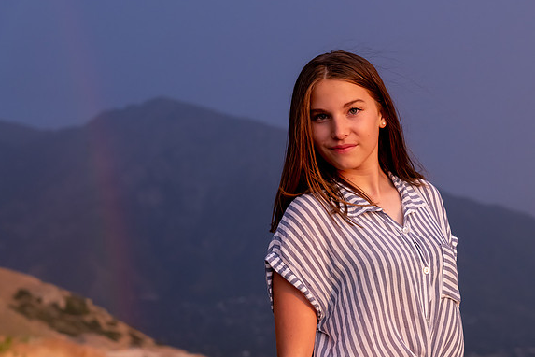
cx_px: 330
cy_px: 178
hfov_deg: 16.9
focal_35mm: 121
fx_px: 1798
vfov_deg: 11.3
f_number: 7.1
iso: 1600
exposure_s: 1/200
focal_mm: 95
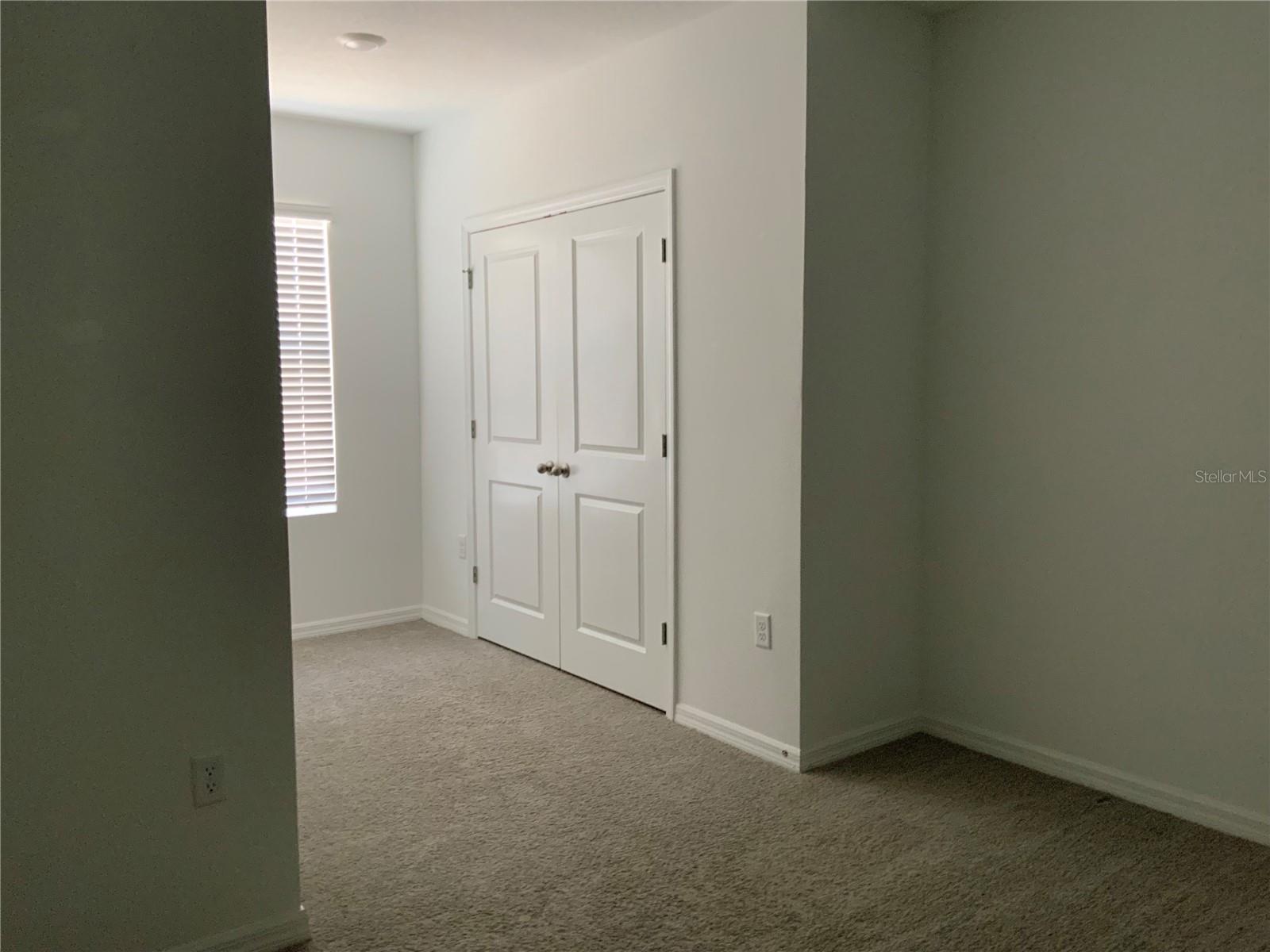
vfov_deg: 48.2
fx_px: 1064
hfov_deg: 61.7
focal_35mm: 29
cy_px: 476
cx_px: 635
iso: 250
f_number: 1.8
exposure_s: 1/60
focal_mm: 3
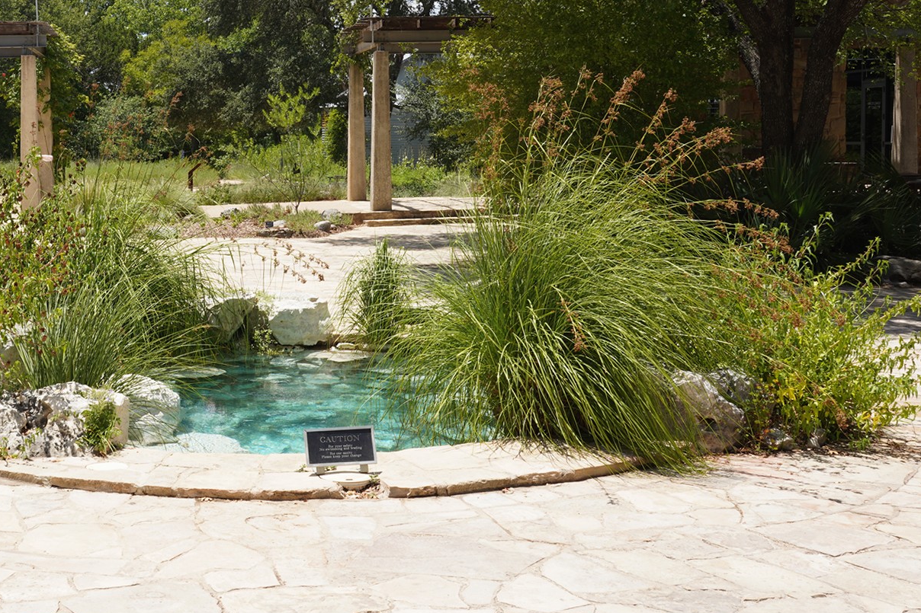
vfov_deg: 25.4
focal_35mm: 53
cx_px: 179
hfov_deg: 36.2
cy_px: 203
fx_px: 1356
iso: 160
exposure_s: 1/100
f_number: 14
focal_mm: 32
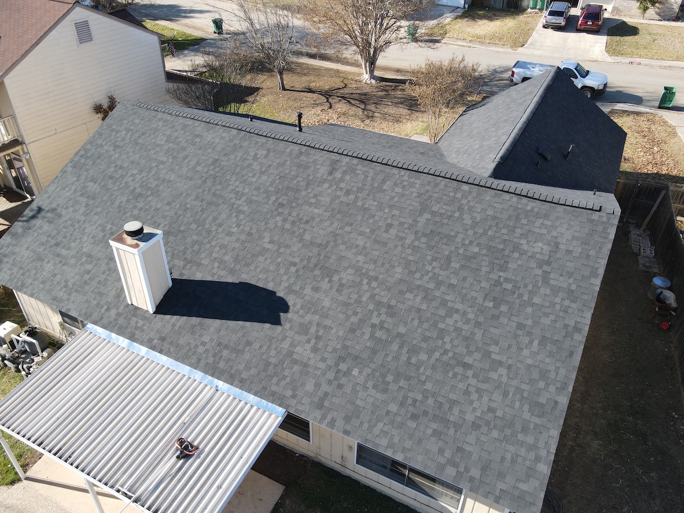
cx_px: 321
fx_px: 514
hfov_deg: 67.2
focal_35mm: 26
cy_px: 272
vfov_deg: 53.0
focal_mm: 4.5
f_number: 2.8
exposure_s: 1/250
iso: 110
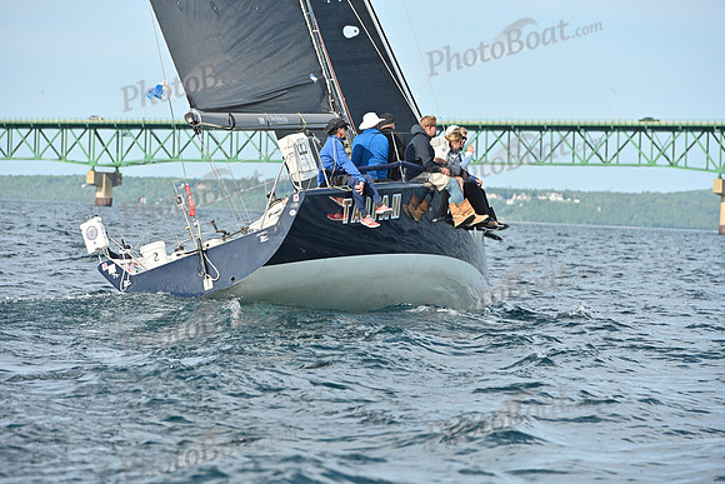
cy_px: 242
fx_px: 4029
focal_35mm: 200
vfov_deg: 6.9
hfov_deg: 10.3
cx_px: 362
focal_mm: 200
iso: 320
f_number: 7.1
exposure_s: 1/1000
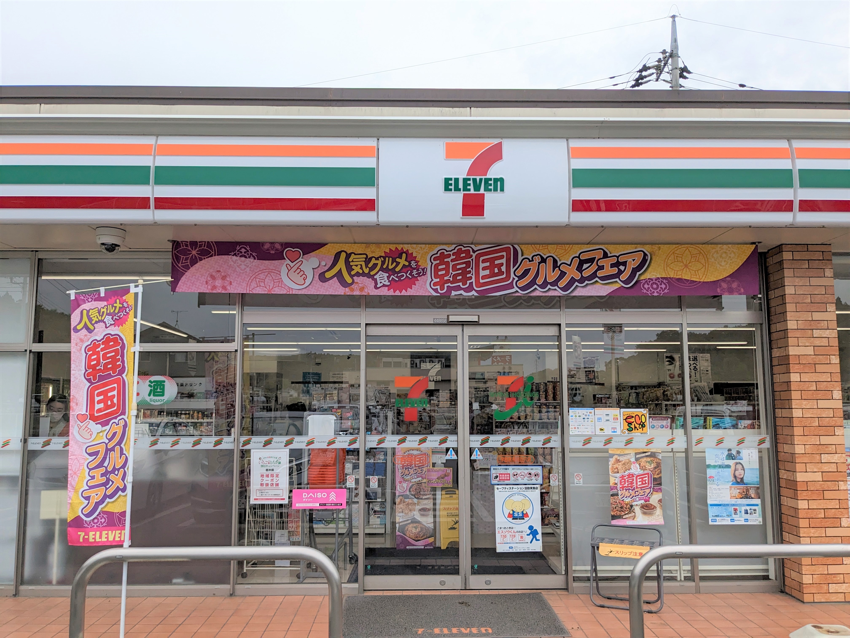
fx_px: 663
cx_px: 425
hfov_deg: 65.3
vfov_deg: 51.4
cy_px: 319
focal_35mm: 27
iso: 63
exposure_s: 1/2128
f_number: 1.73
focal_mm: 4.38
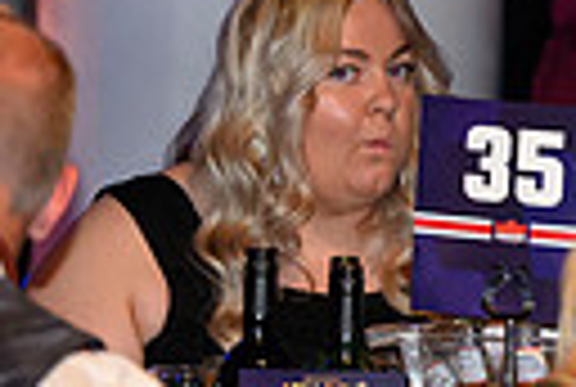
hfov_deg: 3.9
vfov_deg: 2.7
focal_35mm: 520
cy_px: 83
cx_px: 1269
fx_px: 8339
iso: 2500
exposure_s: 1/160
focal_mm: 115
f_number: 3.2
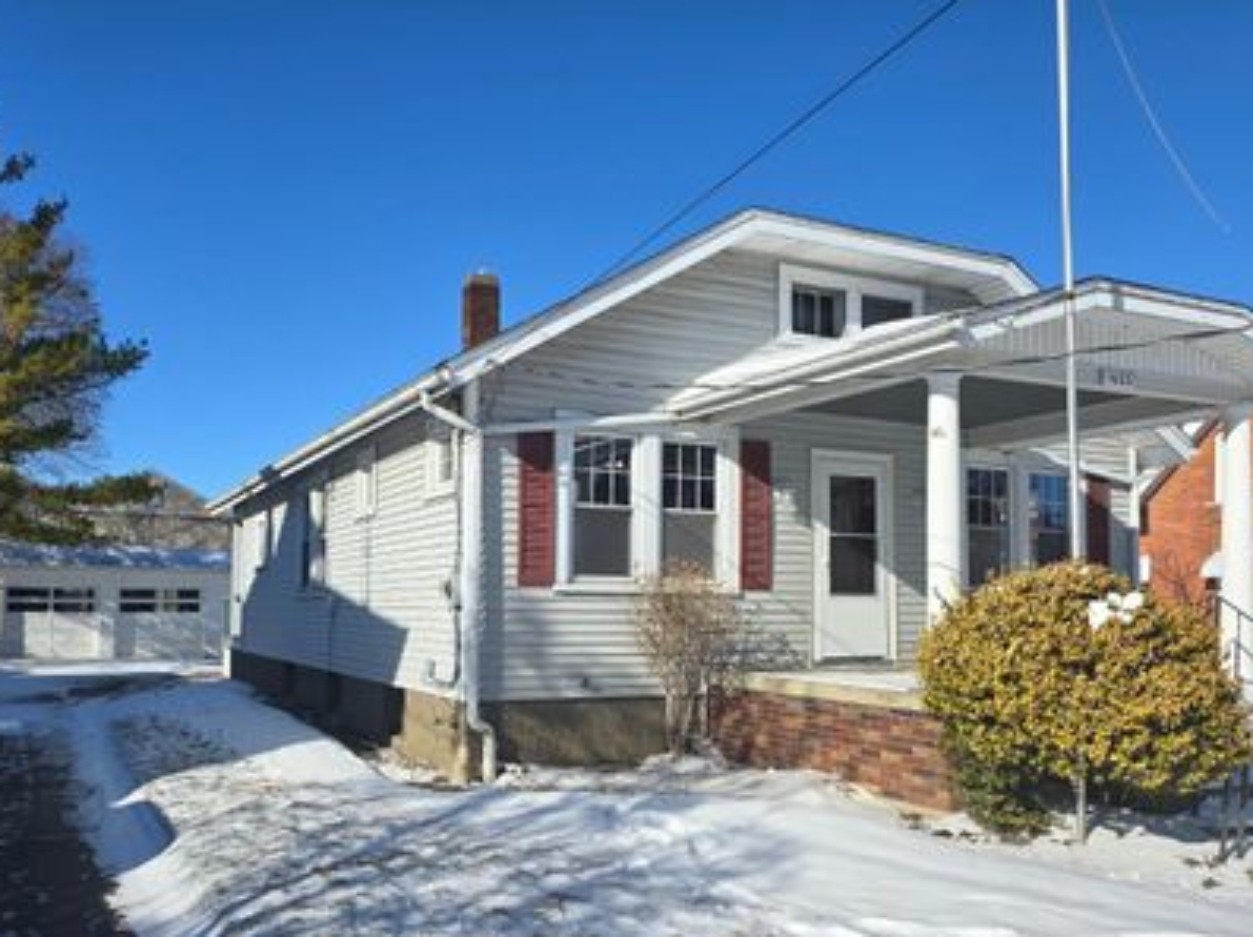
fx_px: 1049
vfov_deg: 47.9
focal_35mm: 29
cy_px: 563
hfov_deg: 61.6
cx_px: 565
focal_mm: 6.3
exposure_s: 1/1139
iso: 12
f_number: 1.7
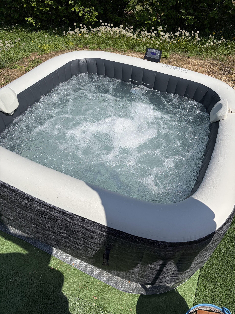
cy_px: 157
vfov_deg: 67.3
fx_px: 235
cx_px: 118
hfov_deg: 53.1
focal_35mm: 26
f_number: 1.6
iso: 64
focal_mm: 5.96
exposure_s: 1/7813
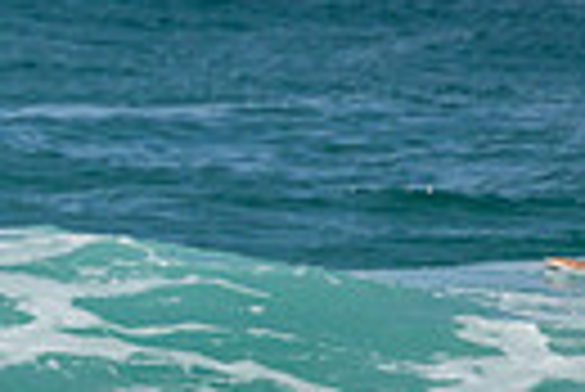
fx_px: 57898
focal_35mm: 3559
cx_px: -387
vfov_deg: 0.4
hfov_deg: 0.6
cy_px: 561
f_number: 11
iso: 450
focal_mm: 800
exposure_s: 1/2000
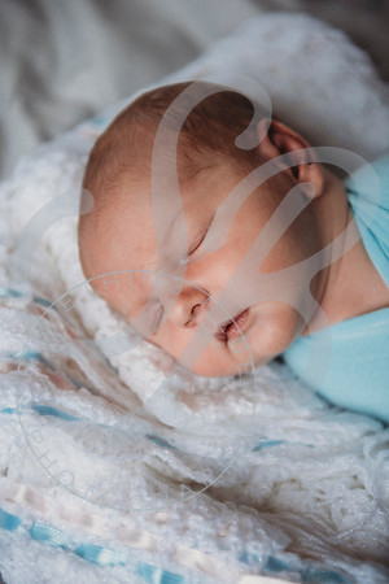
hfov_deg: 19.5
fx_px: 1134
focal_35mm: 70
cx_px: 194
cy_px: 292
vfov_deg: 28.8
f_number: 2.8
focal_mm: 70
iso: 200
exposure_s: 1/125
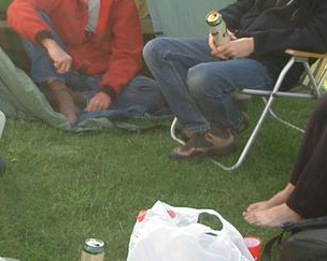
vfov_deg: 17.0
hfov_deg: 21.1
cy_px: 64
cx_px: 93
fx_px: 871
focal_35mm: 90
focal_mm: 5.8
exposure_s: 1/200
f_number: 2.6
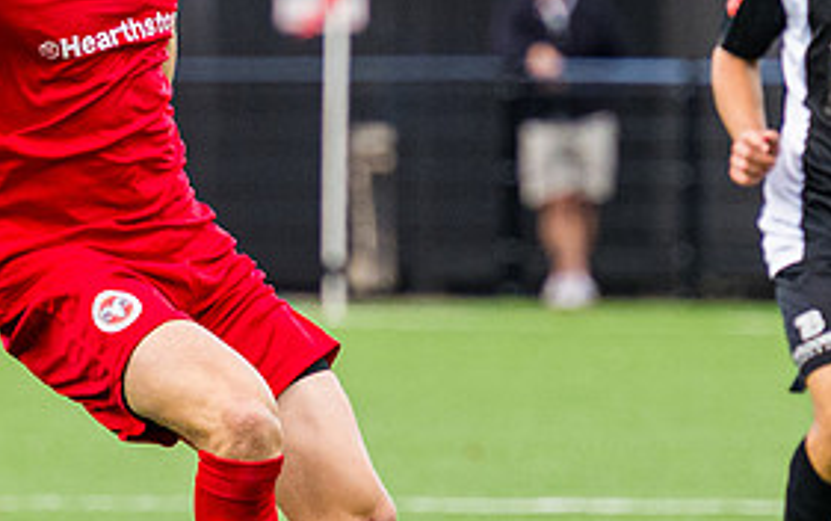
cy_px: 141
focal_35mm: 1085
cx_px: 23
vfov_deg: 1.2
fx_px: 24587
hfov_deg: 1.9
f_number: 4.5
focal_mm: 220
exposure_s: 1/1250
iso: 800
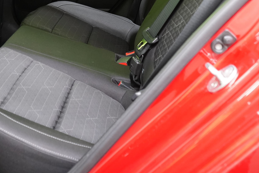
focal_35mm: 59
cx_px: 43
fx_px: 424
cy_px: -8
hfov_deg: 32.8
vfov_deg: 22.0
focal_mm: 28
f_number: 5
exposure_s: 1/20
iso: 3200
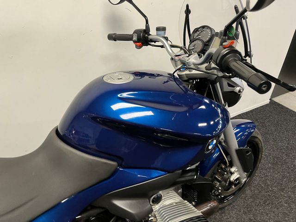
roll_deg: +0.6
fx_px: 222
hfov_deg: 67.3
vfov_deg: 53.1
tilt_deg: -39.6
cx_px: 148
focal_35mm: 26
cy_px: 111
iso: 160
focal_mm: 5.1
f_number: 1.6
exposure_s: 1/50
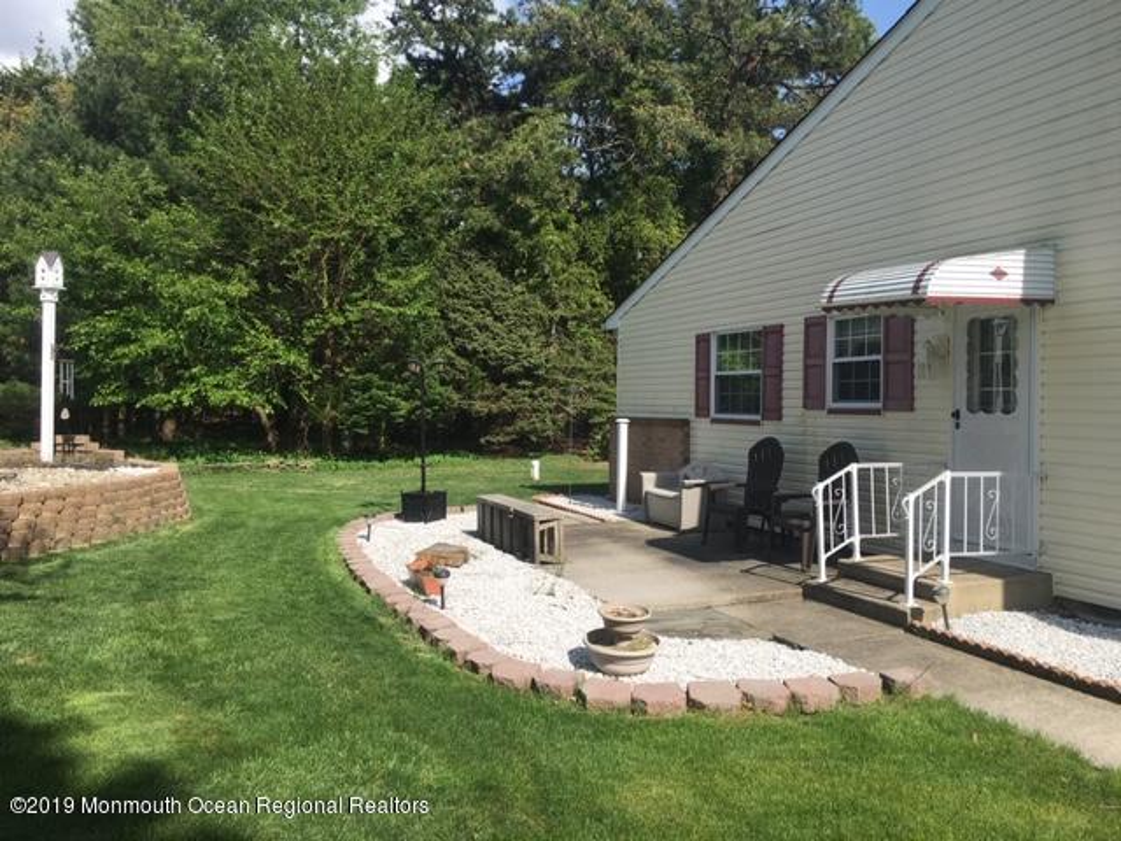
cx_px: 560
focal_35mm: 29
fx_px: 939
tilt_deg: +0.8
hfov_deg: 61.7
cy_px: 420
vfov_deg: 48.2
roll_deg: -0.9
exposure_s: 1/1221
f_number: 2.2
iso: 25
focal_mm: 4.15
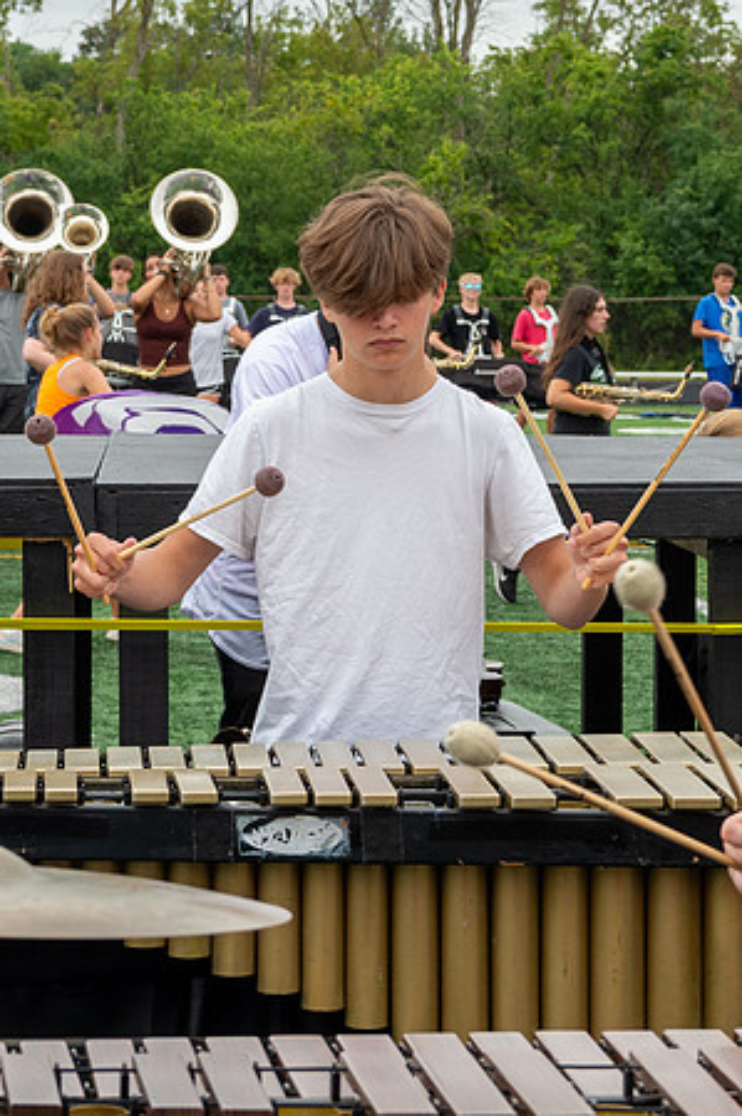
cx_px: 428
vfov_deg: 14.7
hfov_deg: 9.8
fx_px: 4326
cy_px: 384
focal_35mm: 140
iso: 1000
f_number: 10
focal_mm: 70
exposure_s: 1/640
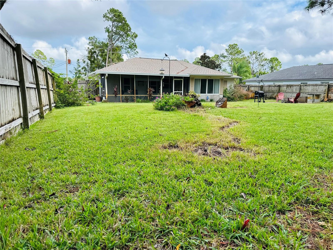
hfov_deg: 71.6
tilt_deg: -8.3
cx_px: 166
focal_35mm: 24
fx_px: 231
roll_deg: -1.0
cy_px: 125
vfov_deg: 56.8
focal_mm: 6.86
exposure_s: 1/1517
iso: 80
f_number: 1.78
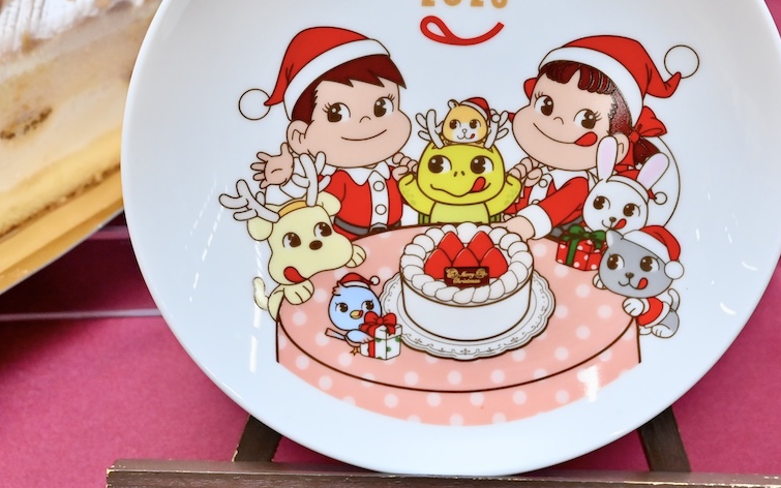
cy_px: 165
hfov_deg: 25.5
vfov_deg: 16.1
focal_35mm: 81
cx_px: 462
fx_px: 1724
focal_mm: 60
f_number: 11
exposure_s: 1/200
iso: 6400
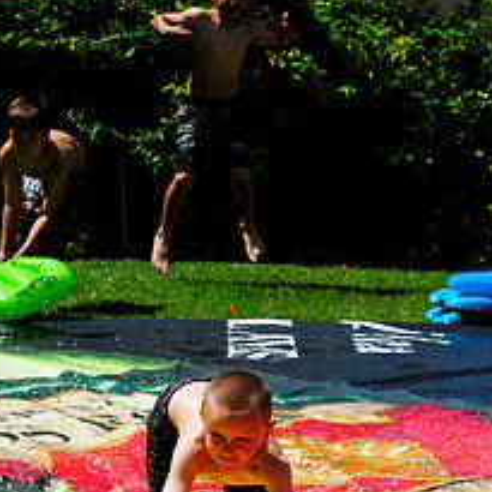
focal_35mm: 196
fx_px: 3152
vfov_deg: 8.9
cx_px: 244
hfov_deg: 8.9
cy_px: 494
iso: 400
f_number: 11
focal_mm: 70
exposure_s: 1/800
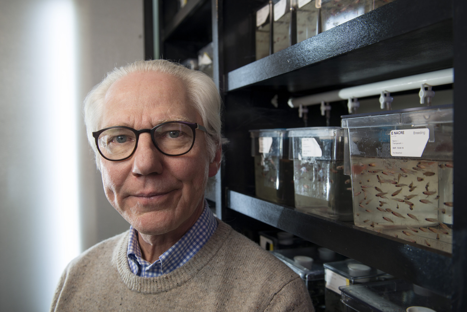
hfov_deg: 60.3
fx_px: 402
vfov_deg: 42.4
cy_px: 156
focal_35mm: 31
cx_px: 234
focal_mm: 31
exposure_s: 1/80
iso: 250
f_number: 4
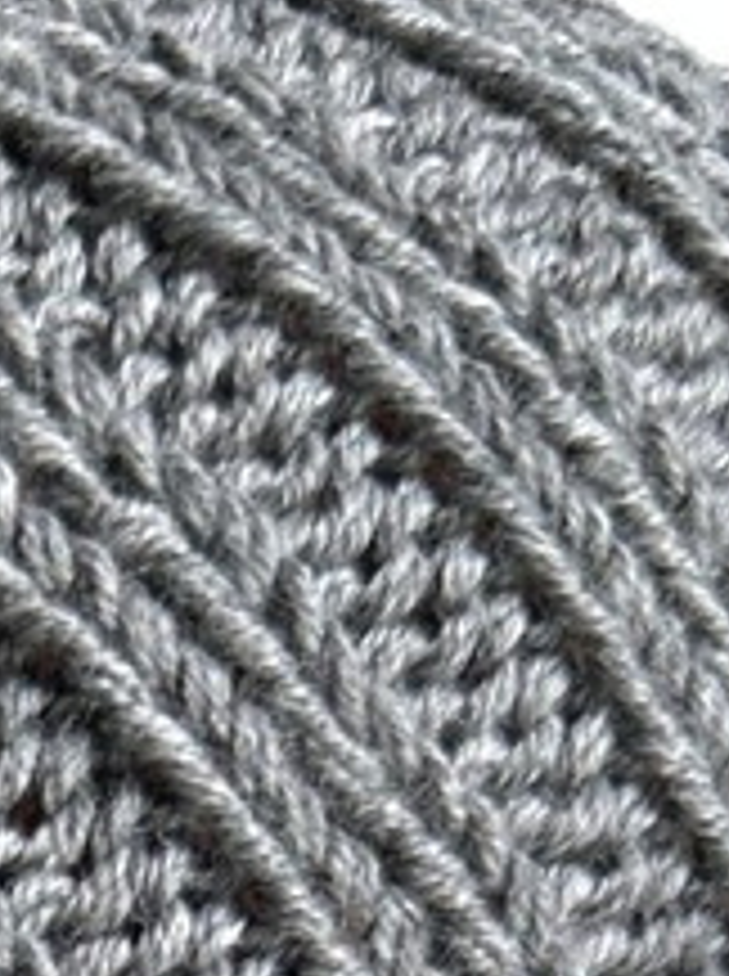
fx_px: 3746
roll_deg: -0.7
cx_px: -320
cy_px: 2226
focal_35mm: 133
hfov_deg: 10.8
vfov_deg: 12.3
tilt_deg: -9.2
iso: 64
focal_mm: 6.86
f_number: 1.78
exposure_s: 1/132
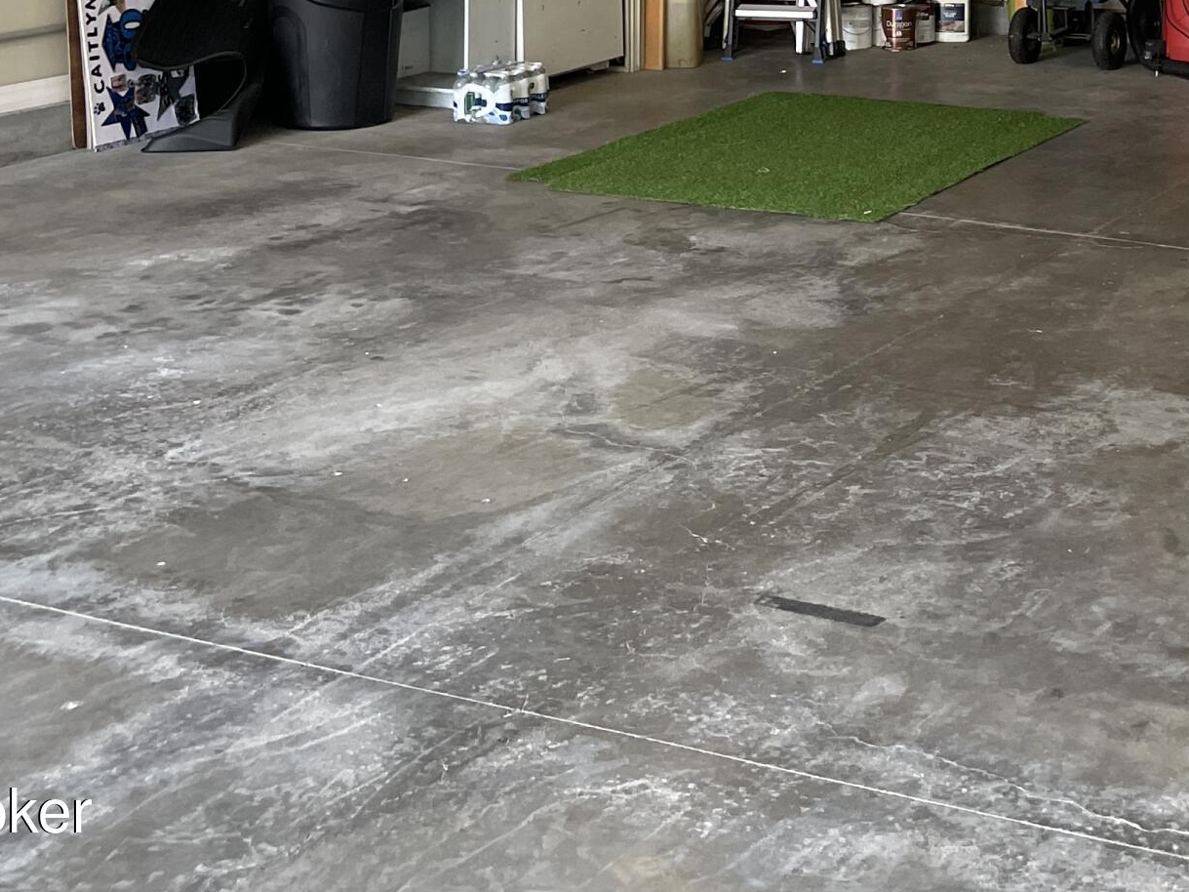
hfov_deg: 29.5
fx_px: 2198
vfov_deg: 21.3
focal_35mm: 64
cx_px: 977
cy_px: -186
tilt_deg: -1.4
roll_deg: -0.1
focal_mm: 4.2
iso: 125
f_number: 1.6
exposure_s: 1/121
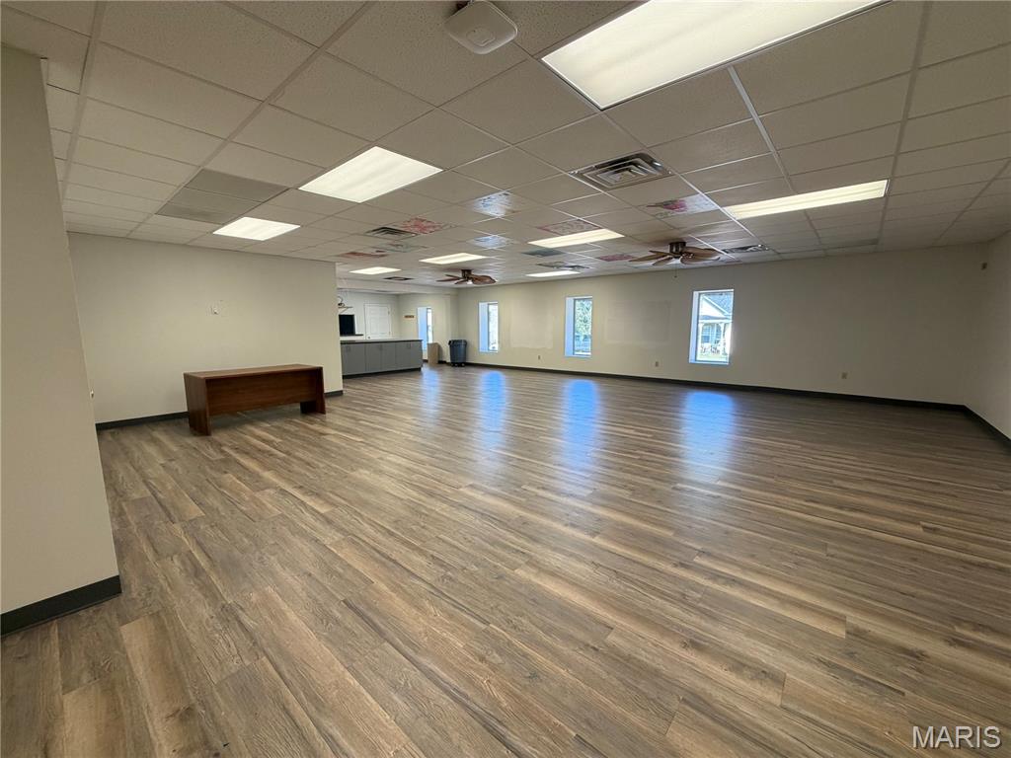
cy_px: 379
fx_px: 409
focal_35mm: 14
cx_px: 506
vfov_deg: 85.7
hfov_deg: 102.1
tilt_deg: -7.6
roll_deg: +0.7
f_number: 2.2
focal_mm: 2.22
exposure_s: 1/120
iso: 160
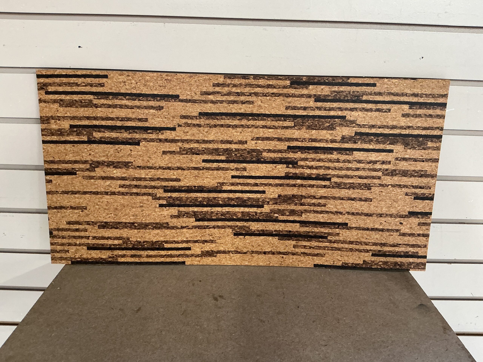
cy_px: 181
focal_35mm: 29
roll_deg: -1.3
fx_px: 405
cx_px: 242
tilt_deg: -18.9
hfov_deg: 61.7
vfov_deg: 48.2
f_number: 1.8
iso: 160
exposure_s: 1/60
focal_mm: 3
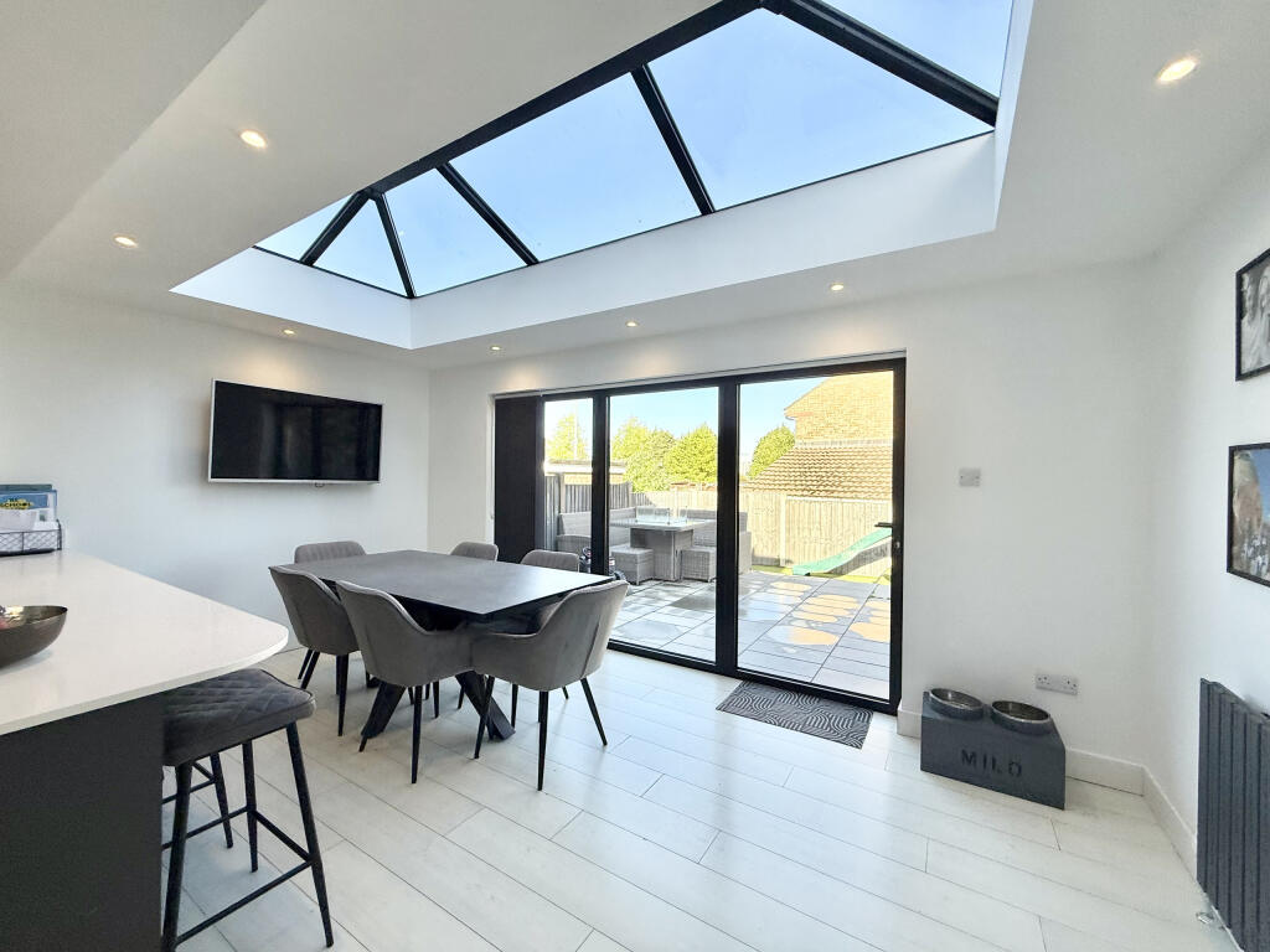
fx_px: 514
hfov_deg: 102.1
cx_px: 635
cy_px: 476
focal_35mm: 14
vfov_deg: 85.7
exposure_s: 1/461
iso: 64
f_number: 2.2
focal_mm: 2.22
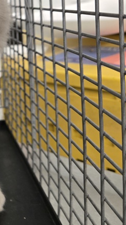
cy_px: 62
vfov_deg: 34.8
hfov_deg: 18.6
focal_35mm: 59
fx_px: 350
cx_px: -49
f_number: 1.8
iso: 640
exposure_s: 1/120
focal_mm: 5.4
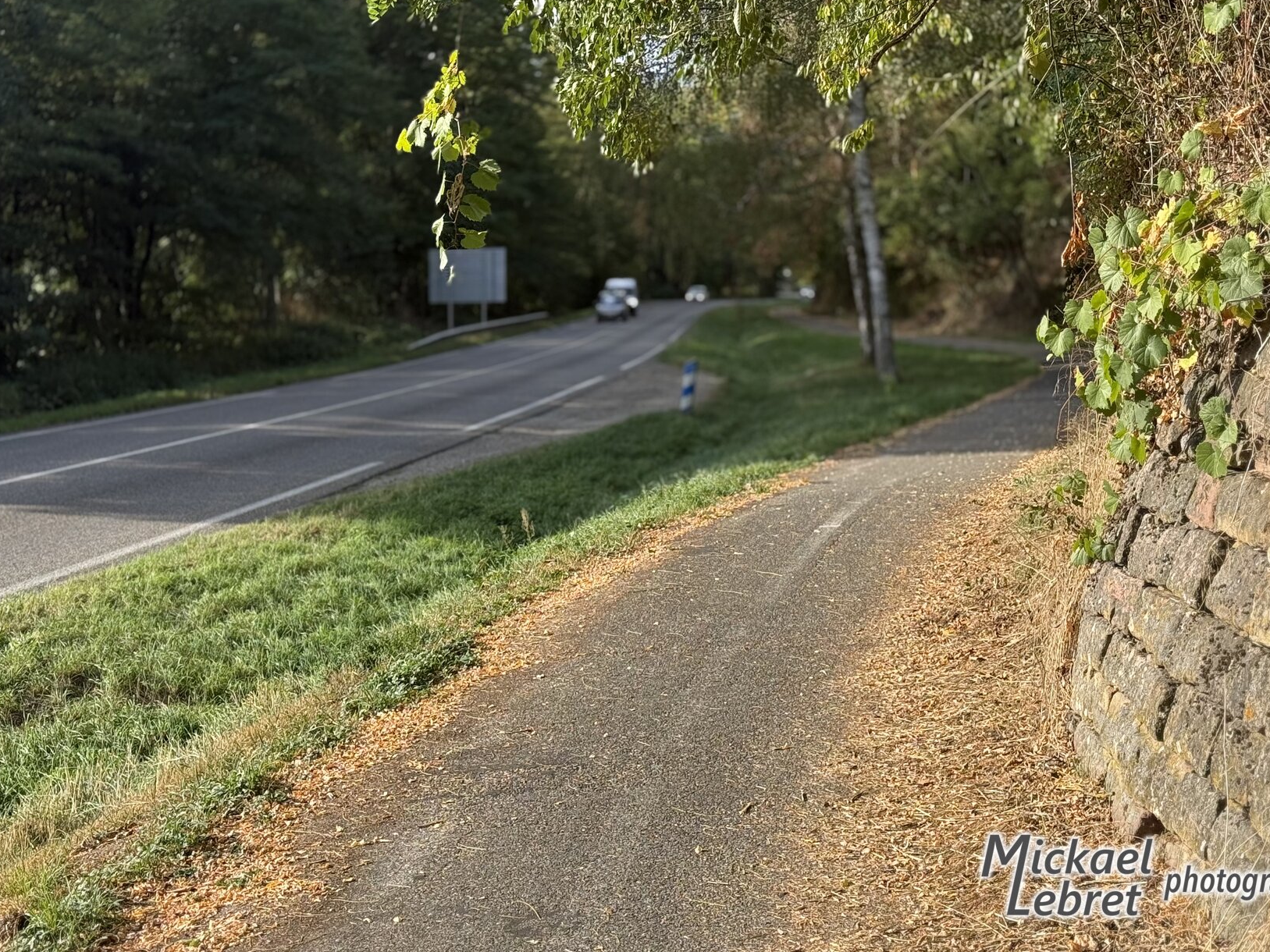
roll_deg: +0.2
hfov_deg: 32.7
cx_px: 698
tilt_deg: -1.4
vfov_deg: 24.8
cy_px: 414
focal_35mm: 59
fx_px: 2164
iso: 64
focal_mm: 6.76
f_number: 1.78
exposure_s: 1/1133
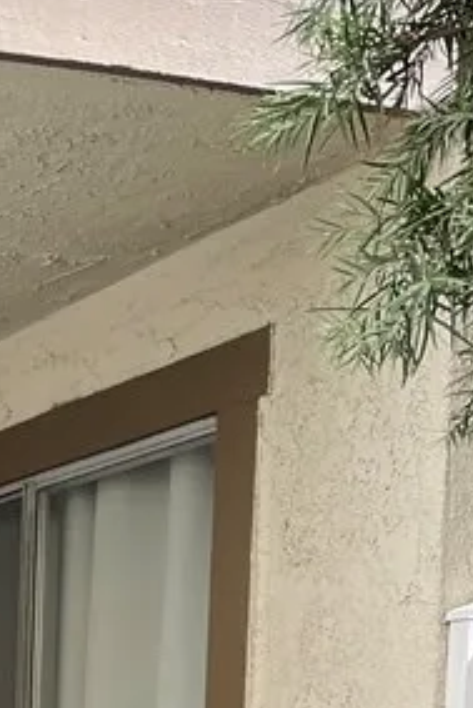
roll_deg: +0.9
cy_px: 1061
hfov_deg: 13.1
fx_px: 1850
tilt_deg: -6.1
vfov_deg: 19.0
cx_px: -400
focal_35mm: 94
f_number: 1.6
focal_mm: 5.1
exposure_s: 1/295
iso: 32
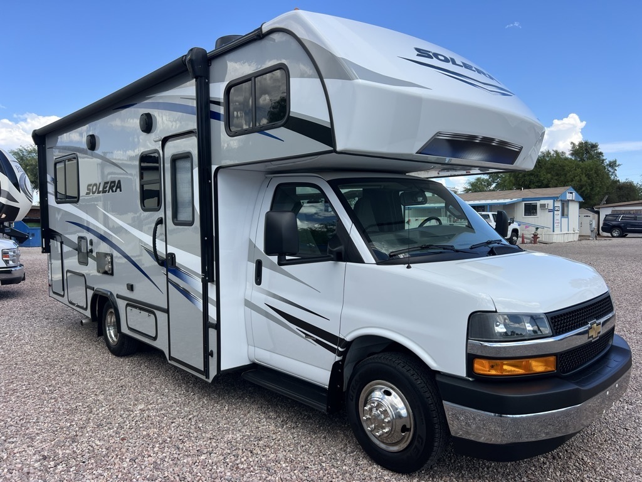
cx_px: 321
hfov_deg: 67.3
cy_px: 241
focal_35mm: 26
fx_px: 482
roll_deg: +0.3
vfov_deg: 53.1
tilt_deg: -3.6
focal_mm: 5.7
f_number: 1.5
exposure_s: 1/2165
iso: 50
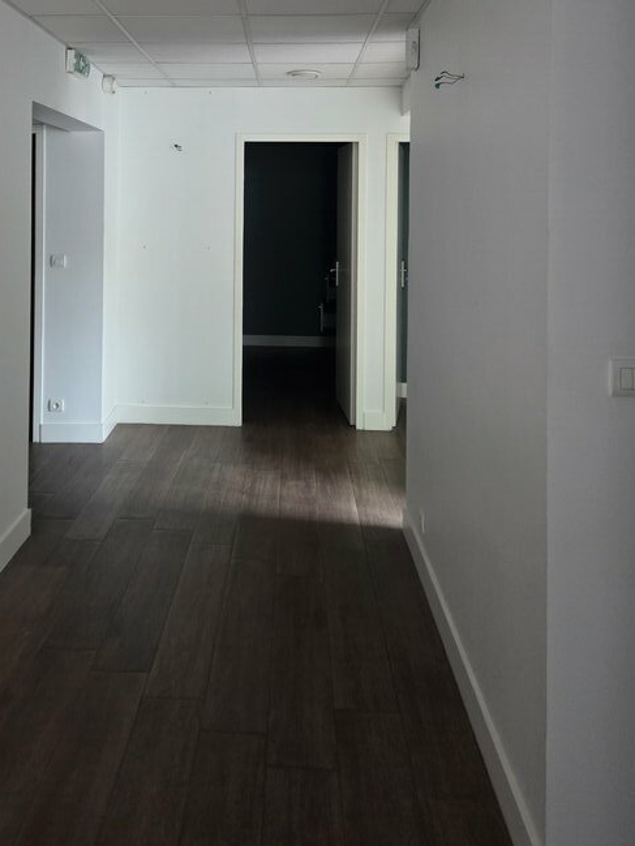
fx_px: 831
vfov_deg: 52.0
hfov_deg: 41.4
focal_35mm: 34
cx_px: 222
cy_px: 229
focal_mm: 5.4
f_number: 1.8
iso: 1250
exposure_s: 1/100
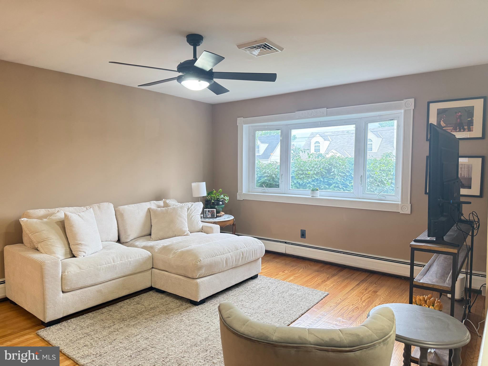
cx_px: 244
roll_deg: -0.6
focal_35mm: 24
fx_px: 338
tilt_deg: -2.7
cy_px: 183
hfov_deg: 71.6
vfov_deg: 56.8
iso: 200
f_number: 1.78
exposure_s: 1/60
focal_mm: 6.76
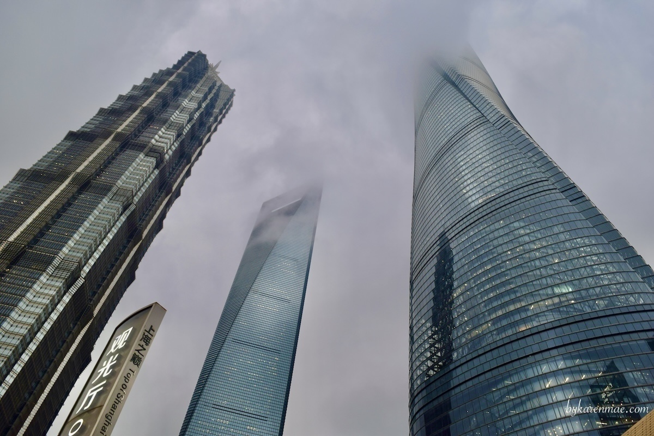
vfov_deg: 47.9
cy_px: 218
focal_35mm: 27
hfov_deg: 67.4
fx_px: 490
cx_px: 327
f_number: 6.3
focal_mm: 18
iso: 400
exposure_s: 1/160
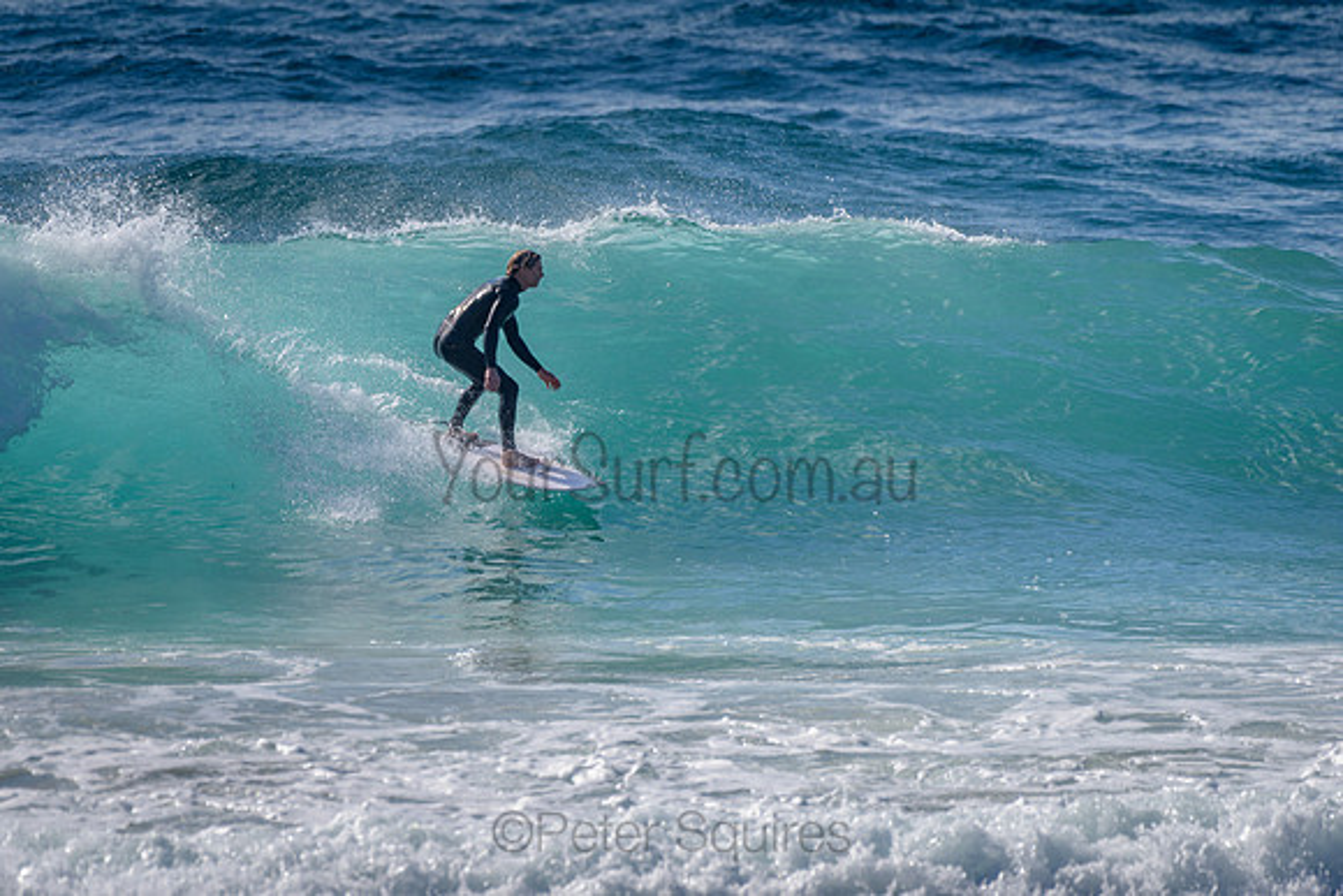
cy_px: 416
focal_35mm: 613
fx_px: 22879
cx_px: 520
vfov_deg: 2.2
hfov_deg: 3.4
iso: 110
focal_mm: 500
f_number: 5.6
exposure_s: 1/2000
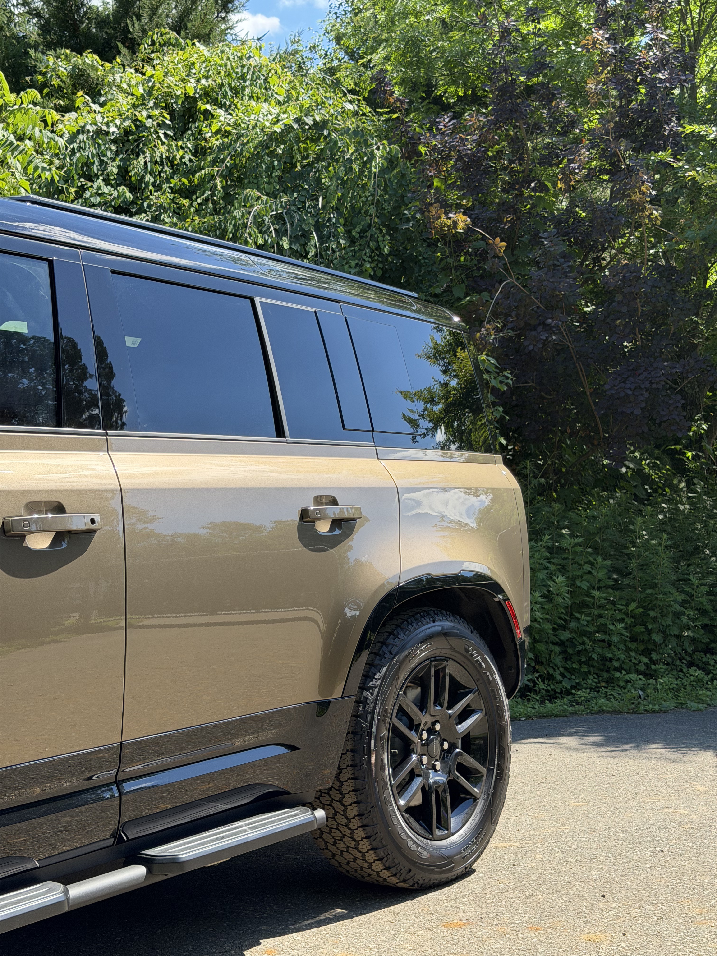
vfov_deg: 39.7
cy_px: 478
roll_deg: +0.5
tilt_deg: +2.7
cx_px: 358
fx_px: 1326
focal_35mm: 48
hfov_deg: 30.3
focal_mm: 6.76
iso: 100
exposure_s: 1/1642
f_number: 1.78
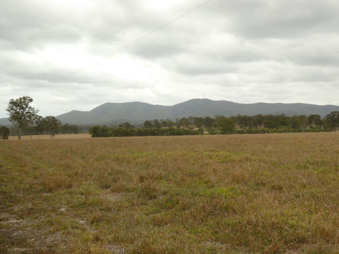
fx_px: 392
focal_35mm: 40
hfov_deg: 46.8
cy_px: 127
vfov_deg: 36.0
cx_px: 170
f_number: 3.8
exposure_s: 1/500
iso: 80
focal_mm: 7.2
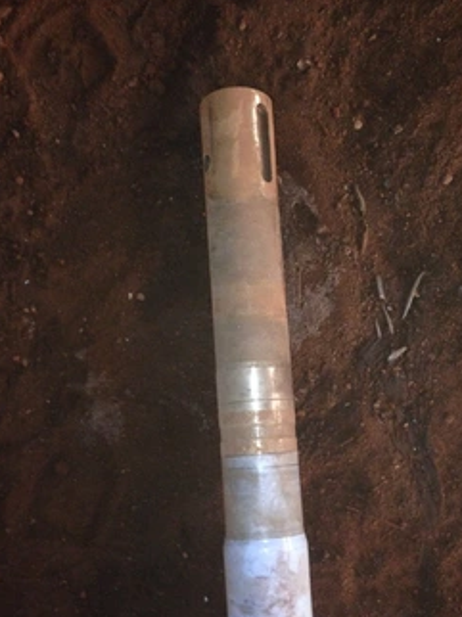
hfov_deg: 35.0
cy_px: 377
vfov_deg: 45.5
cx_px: 263
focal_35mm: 41
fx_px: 731
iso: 250
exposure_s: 1/16
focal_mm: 4.12
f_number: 2.4
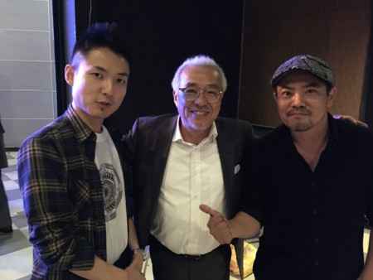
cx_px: 186
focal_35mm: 29
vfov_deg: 48.3
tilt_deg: -9.9
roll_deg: -2.2
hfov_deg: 61.6
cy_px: 140
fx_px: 313
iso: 250
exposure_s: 1/4
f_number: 2.2
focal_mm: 4.15
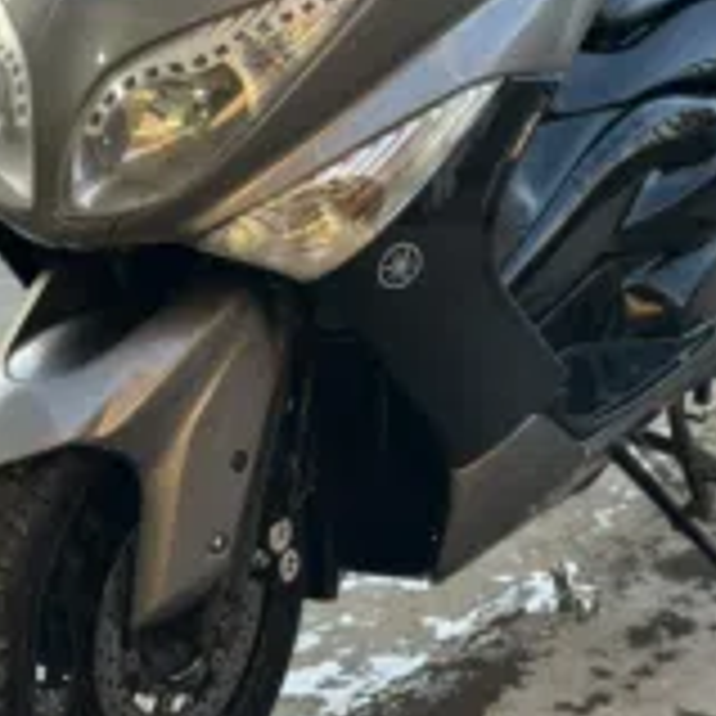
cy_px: 90
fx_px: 2504
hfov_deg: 16.3
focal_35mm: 107
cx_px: 383
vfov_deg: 16.1
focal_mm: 6.86
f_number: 1.78
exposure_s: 1/185
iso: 80
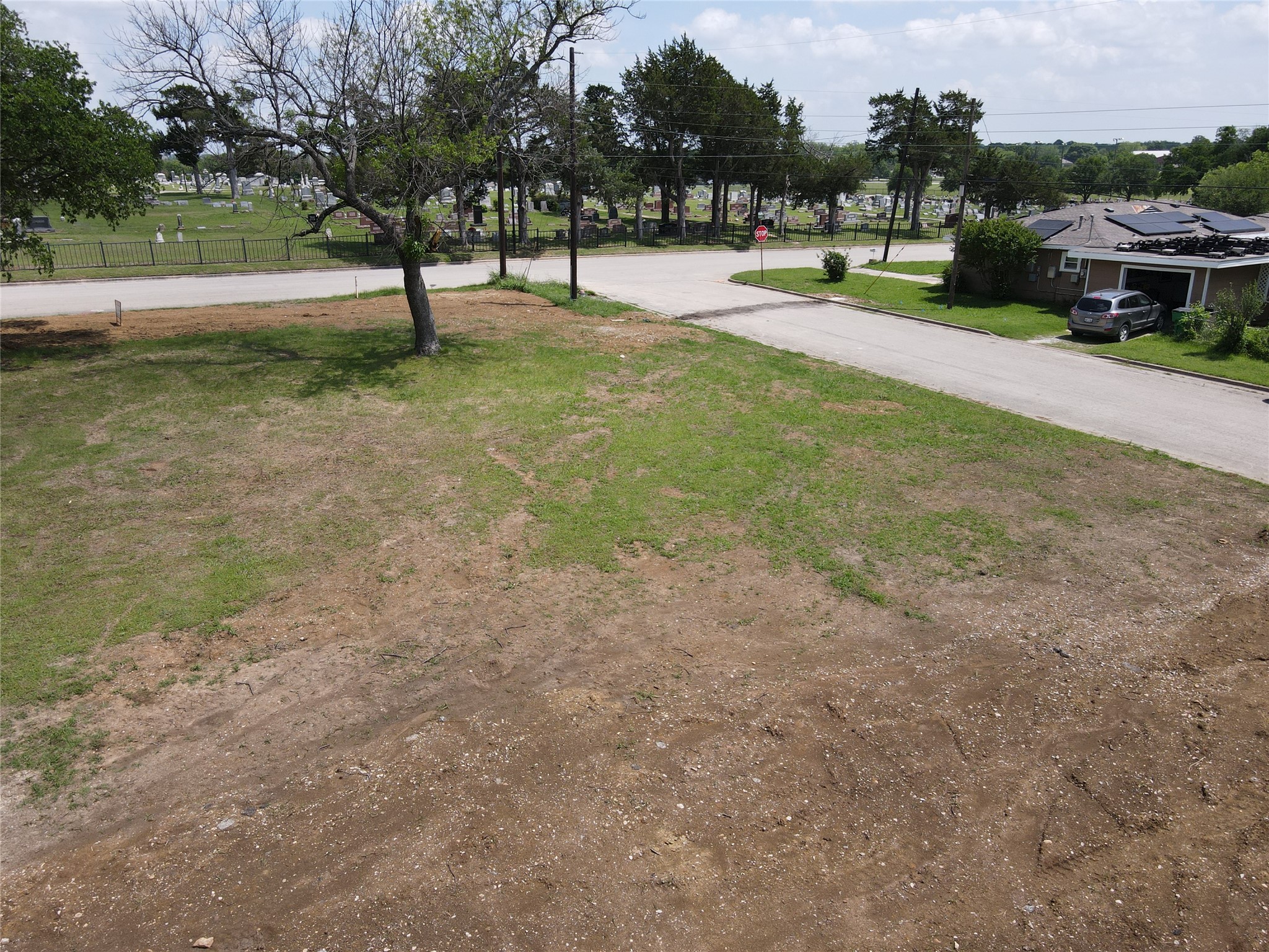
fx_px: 880
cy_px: 476
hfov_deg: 71.6
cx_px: 634
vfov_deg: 56.8
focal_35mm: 24
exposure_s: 1/640
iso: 100
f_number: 2.8
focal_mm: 4.5
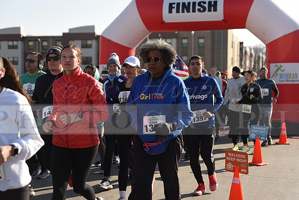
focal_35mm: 62
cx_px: 157
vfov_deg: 22.0
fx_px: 515
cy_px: 95
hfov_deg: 32.3
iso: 100
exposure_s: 1/1250
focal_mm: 52
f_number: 2.8
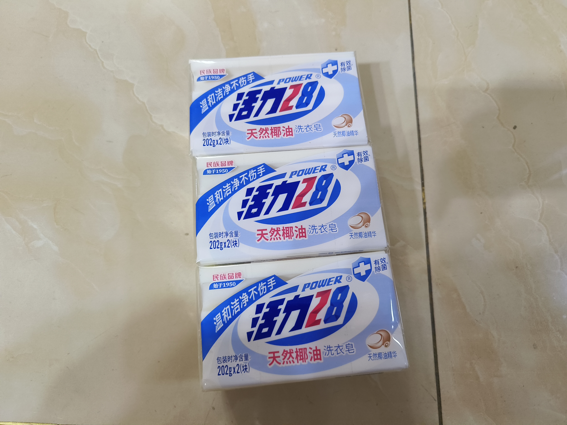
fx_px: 377
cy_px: 212
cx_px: 284
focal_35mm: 23
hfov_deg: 73.9
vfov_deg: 58.9
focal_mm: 5.5
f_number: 1.75
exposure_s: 1/33.3
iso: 1059
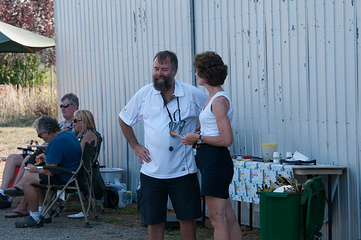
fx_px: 1352
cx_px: 180
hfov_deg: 15.2
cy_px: 120
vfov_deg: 10.1
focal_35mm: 135
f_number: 6.3
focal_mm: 90
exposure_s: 1/500
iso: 450
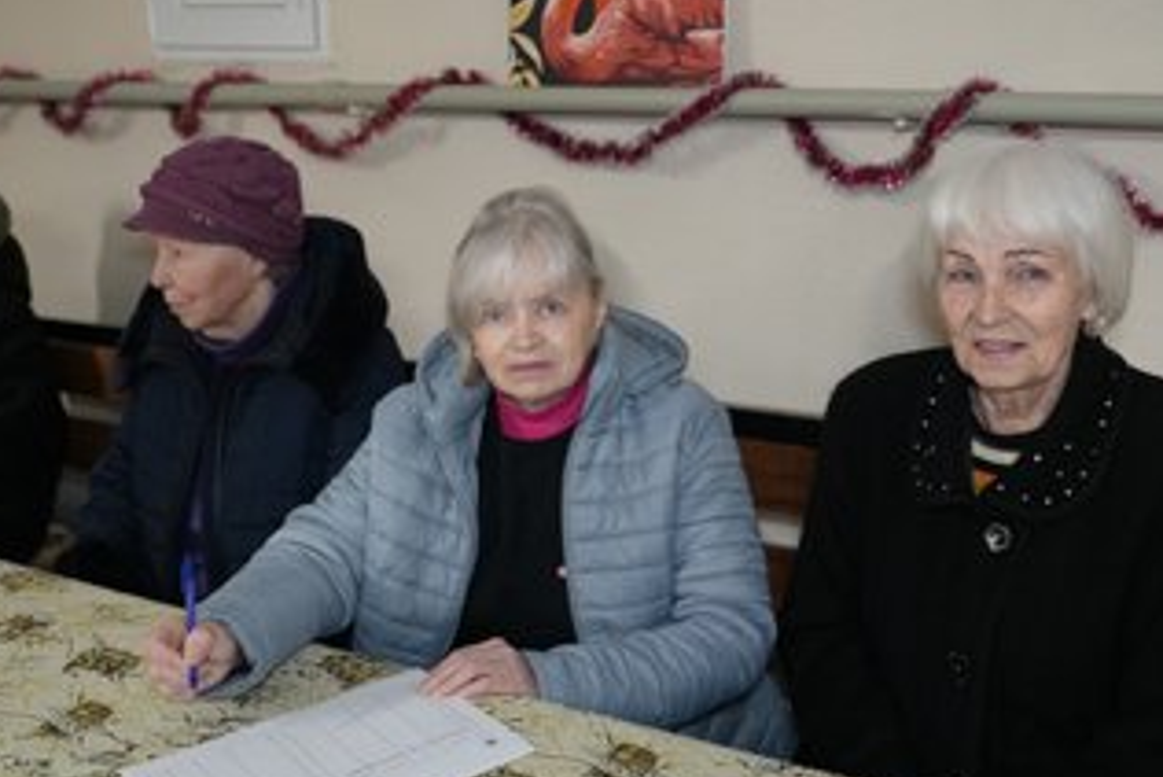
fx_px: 1228
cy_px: 407
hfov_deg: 50.6
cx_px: 651
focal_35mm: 38
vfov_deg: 35.1
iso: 4000
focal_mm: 30
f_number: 4
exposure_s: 1/160
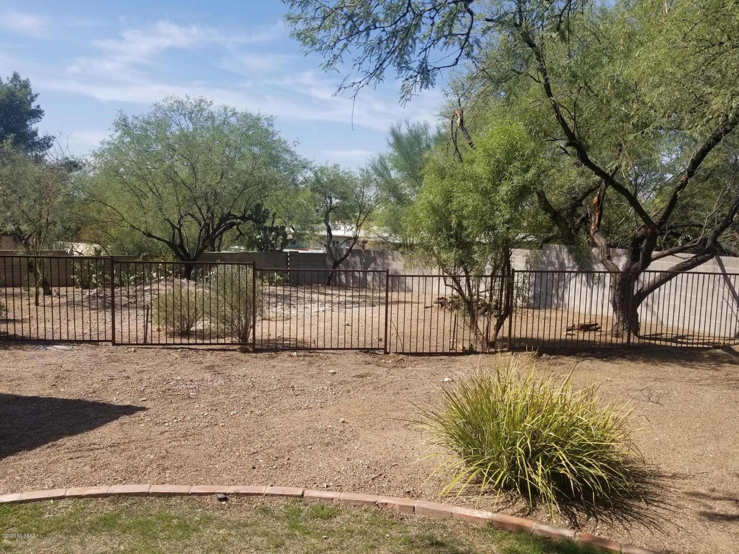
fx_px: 555
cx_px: 370
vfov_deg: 53.1
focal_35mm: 26
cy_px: 277
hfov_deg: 67.3
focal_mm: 4.25
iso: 50
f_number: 1.7
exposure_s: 1/2480
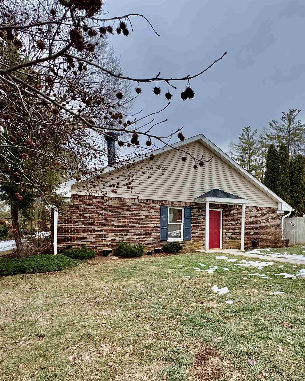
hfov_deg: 62.0
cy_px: 224
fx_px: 248
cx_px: 196
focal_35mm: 22
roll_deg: -1.2
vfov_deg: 74.4
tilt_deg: -0.2
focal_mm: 2.22
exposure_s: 1/206
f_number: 2.2
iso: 40
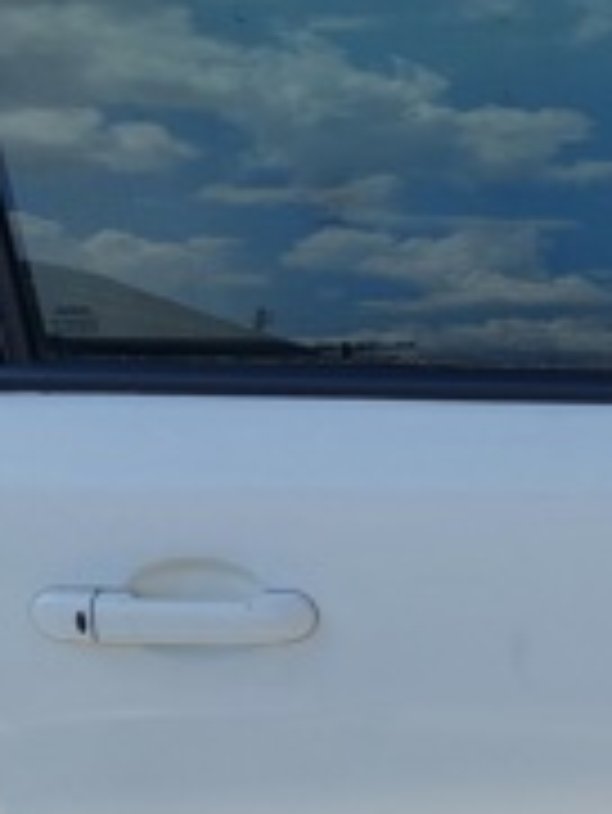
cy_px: 450
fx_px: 2001
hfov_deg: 16.7
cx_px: 720
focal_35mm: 85
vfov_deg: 23.0
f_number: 1.8
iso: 40
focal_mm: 5.23
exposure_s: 1/1963
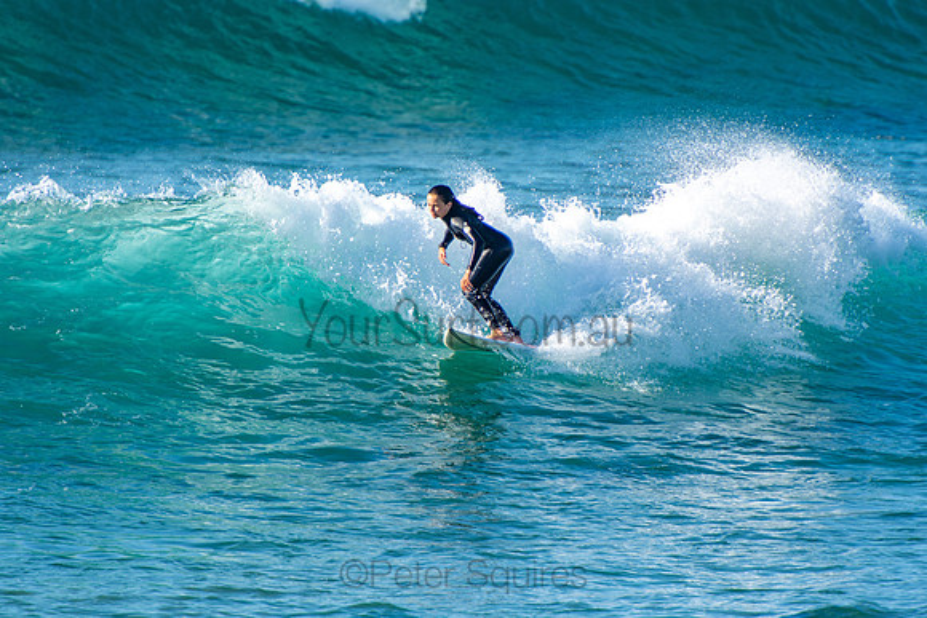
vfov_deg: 2.3
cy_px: 309
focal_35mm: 600
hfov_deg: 3.4
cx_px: 464
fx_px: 15453
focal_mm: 400
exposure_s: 1/400
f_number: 5.6
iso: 125
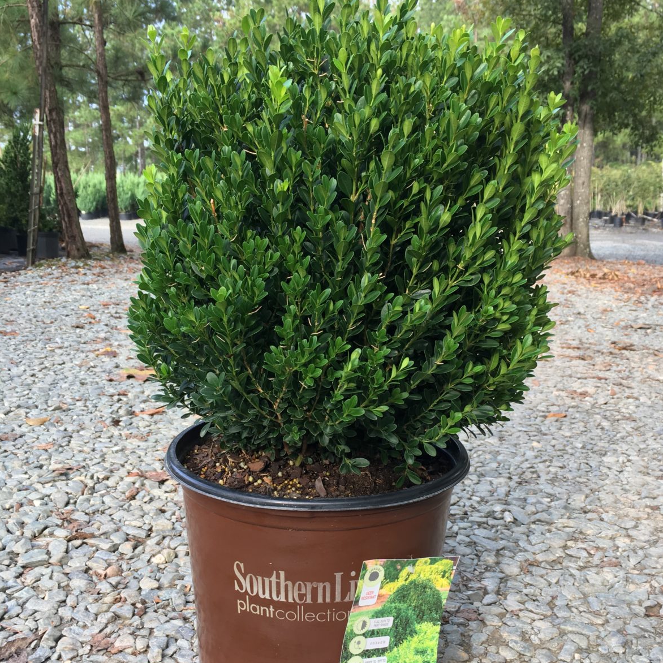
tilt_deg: -12.4
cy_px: 386
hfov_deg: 47.2
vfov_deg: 47.0
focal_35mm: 35
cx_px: 338
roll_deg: +0.3
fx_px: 758
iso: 25
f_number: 2.2
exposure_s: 1/120
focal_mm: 4.15
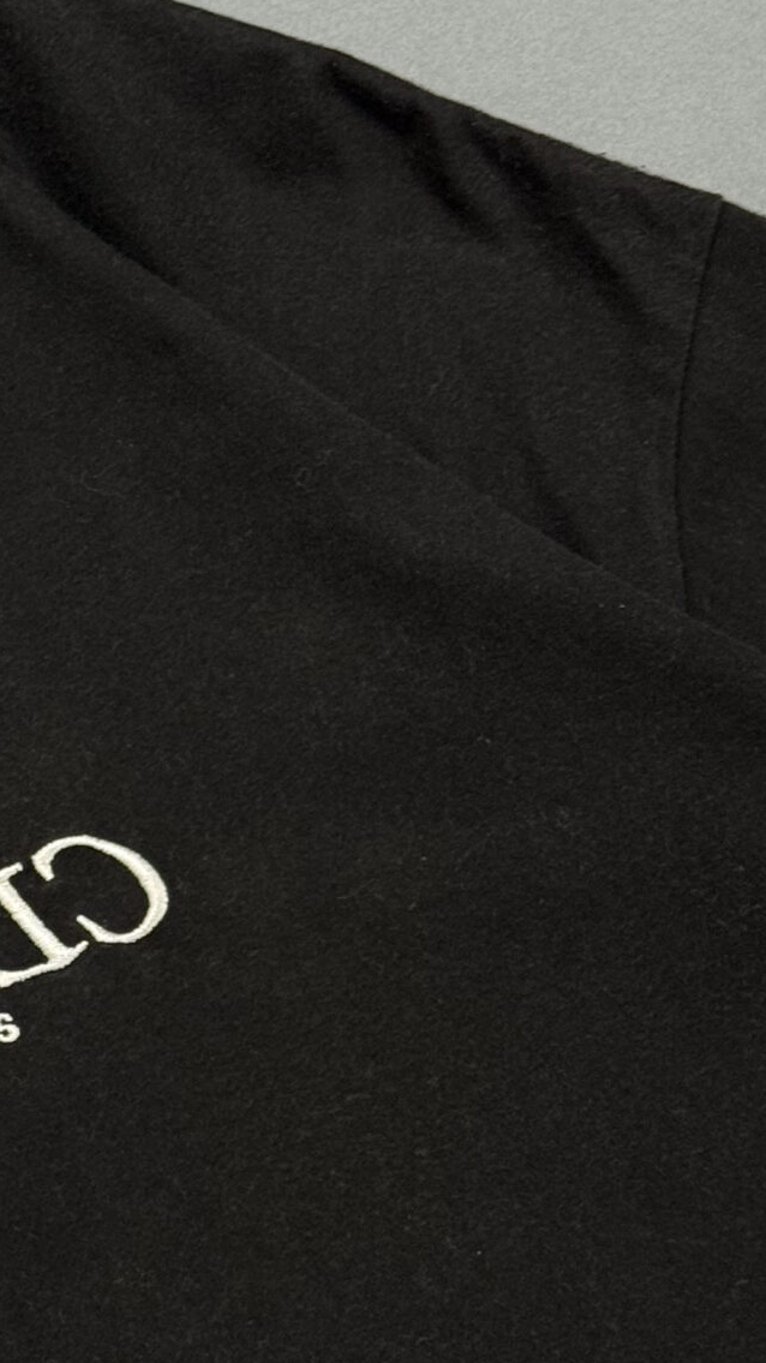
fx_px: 4263
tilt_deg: -74.6
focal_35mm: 118
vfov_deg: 18.1
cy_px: 974
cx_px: -337
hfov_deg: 10.0
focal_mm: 6.76
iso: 125
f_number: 1.78
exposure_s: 1/60
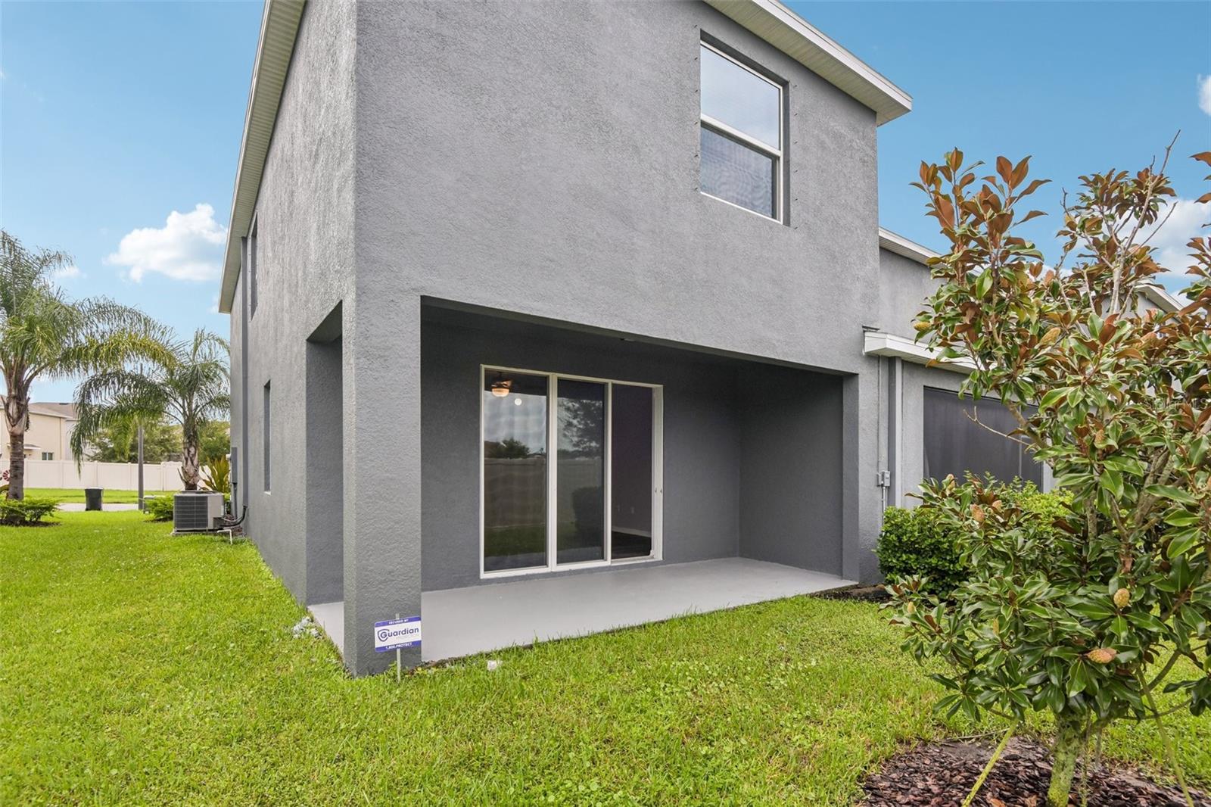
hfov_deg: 96.7
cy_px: 404
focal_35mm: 16
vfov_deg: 73.7
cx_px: 606
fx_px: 538
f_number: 8
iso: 400
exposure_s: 1/400
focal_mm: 16
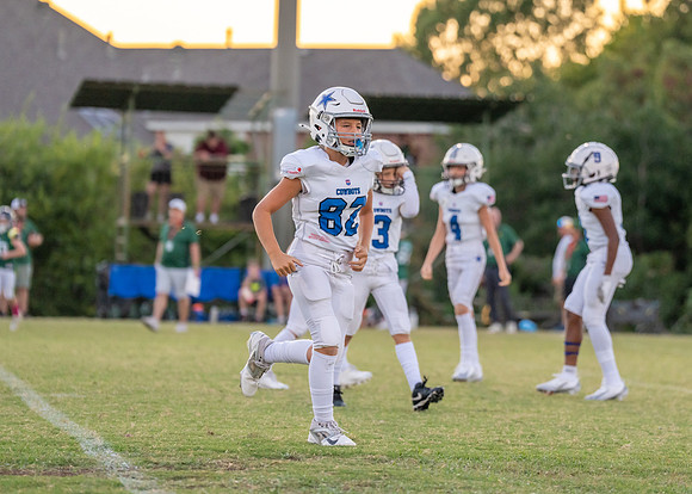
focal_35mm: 169
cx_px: 386
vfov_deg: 8.5
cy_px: 202
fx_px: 3321
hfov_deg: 11.9
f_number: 2.8
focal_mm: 136
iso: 1600
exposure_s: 1/1250
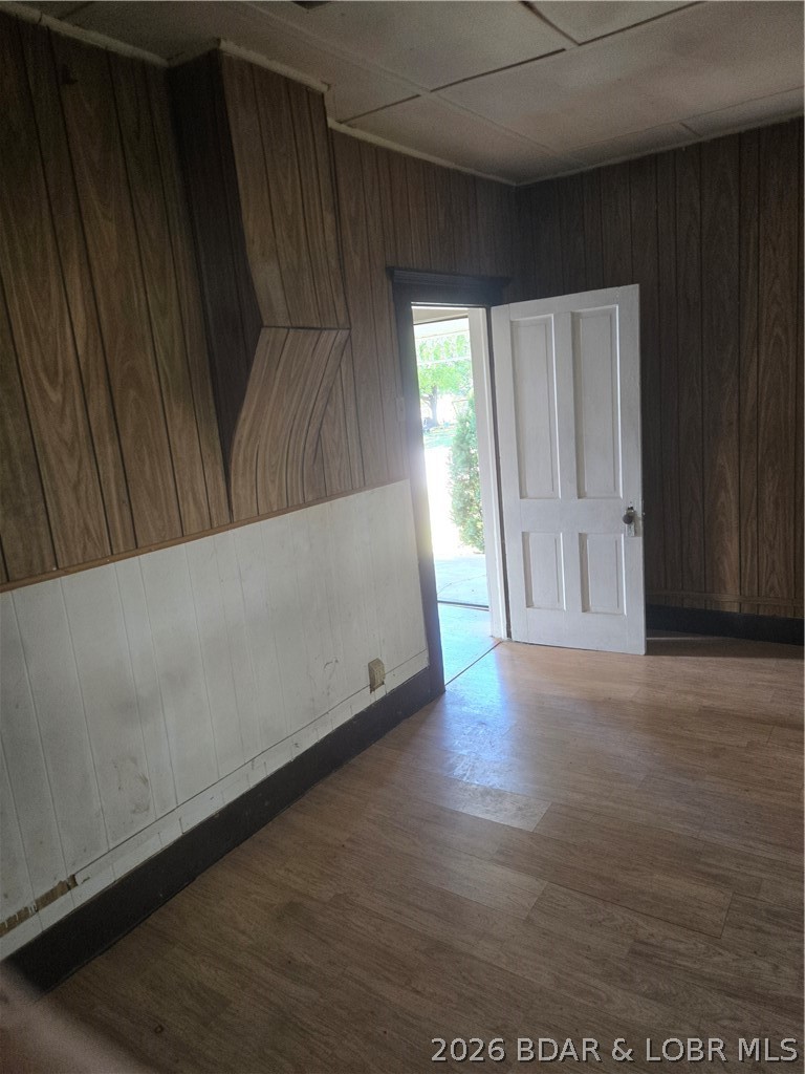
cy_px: 537
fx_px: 713
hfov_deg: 58.9
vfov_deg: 73.9
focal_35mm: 23
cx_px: 402
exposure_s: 1/120
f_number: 1.8
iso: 320
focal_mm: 5.4
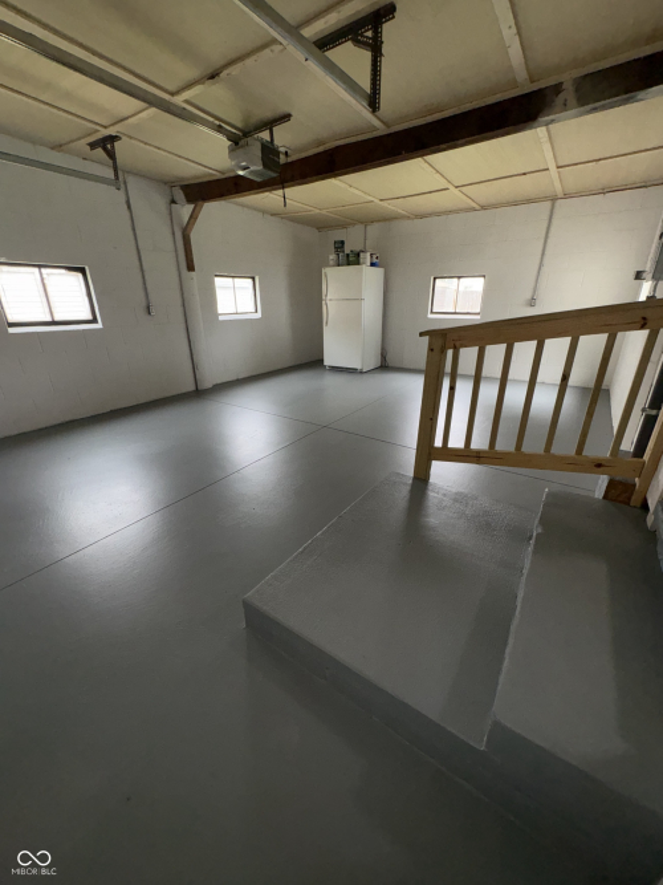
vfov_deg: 102.1
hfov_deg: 85.7
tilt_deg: -21.5
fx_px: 358
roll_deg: +0.4
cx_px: 332
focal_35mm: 14
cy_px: 442
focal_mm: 2.22
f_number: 2.2
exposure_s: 1/104
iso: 50
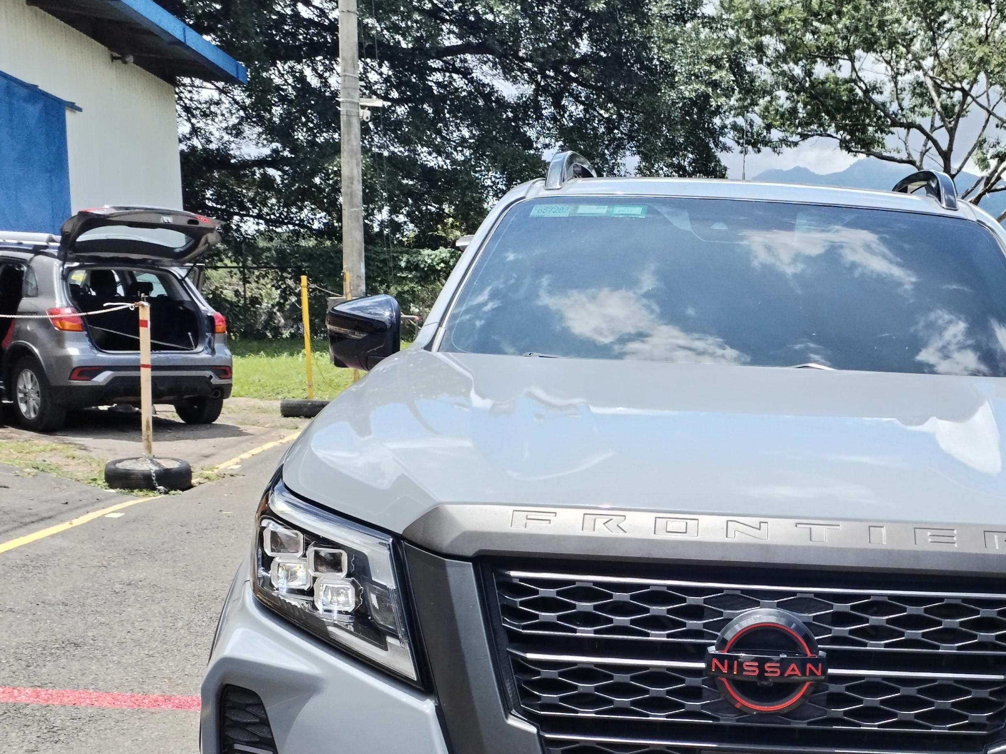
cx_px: 703
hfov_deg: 34.5
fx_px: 1598
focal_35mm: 55
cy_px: 631
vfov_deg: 26.0
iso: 100
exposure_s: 1/912
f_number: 1.8
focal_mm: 4.75
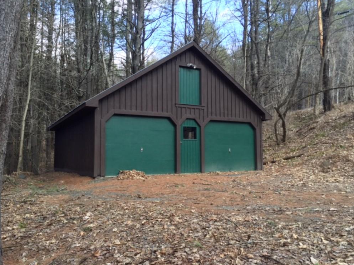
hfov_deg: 60.0
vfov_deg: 46.8
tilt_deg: +5.4
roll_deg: +0.5
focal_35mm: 30
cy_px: 134
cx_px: 177
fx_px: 307
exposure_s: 1/120
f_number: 2.2
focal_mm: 4.15
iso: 32
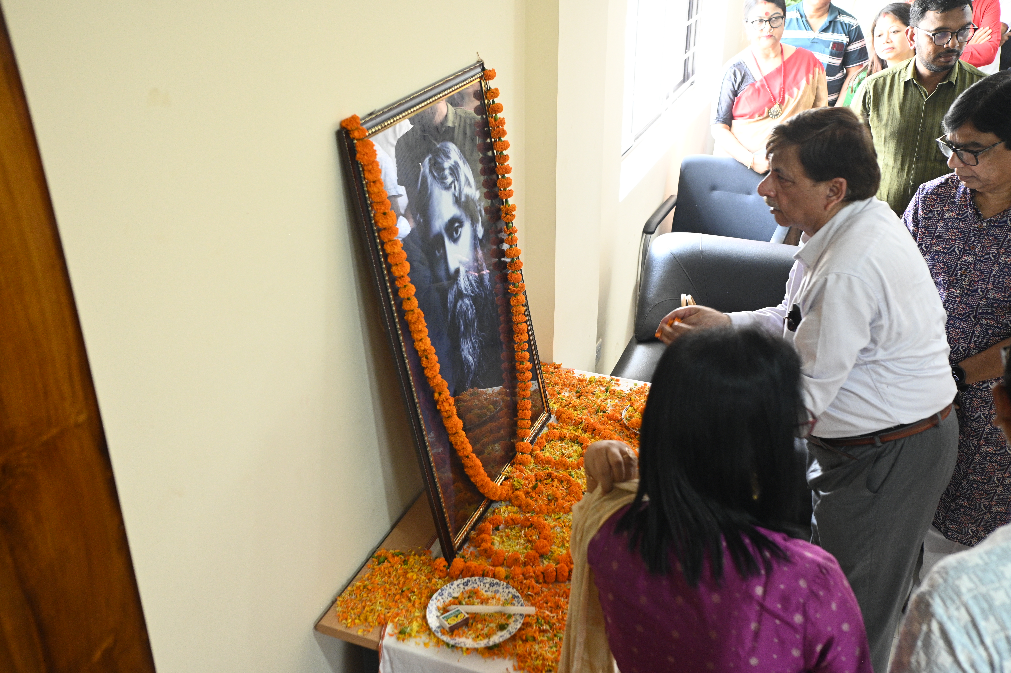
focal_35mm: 35
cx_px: 506
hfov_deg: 54.5
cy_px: 336
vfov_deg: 37.8
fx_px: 982
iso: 2500
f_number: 4
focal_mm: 35
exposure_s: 1/80
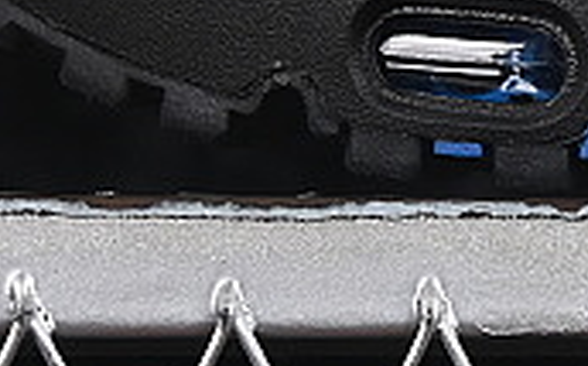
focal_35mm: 480
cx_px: 1132
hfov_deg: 4.3
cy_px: -568
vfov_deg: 2.7
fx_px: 7682
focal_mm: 50
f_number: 7.1
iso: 160
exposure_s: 1/60
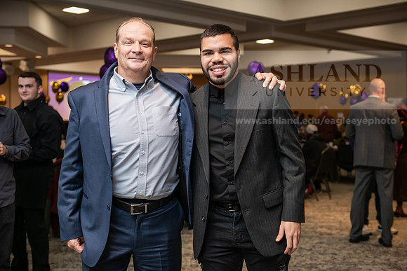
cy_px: 136
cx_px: 204
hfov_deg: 38.2
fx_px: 588
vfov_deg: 26.0
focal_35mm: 52
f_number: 3.5
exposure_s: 1/200
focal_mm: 52
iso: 1600
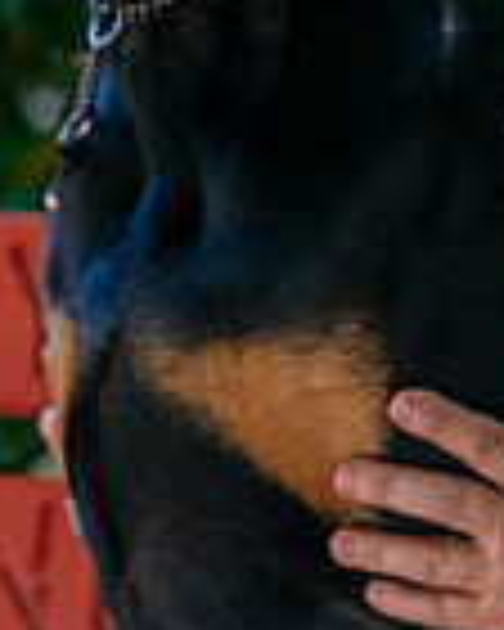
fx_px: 8465
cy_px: -288
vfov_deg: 4.2
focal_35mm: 454
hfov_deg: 3.4
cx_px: 306
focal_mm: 150
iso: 800
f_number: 3.5
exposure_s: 1/1250
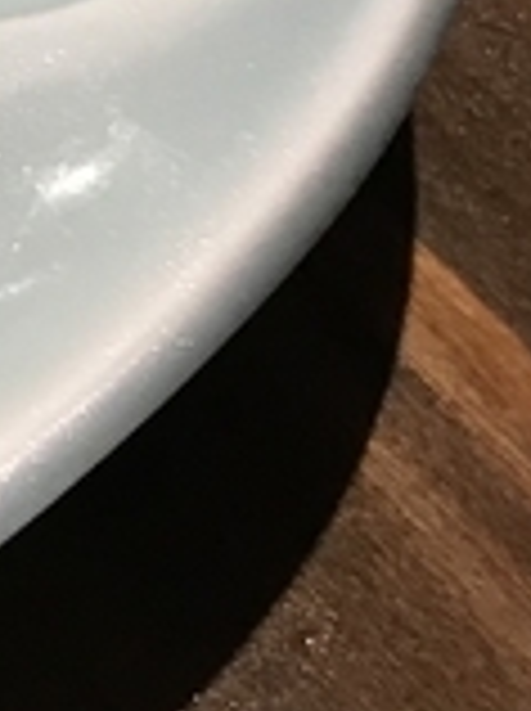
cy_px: 158
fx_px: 3733
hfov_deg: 7.1
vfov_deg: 10.9
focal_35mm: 182
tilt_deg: -59.1
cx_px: -1174
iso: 40
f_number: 1.8
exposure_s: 1/15
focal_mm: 3.99
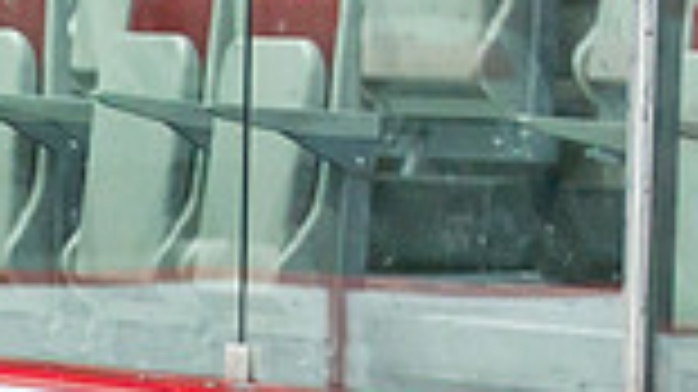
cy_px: 779
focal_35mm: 769
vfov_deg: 1.6
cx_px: -571
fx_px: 14225
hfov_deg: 2.8
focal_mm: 105
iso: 500
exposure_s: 1/640
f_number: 3.2
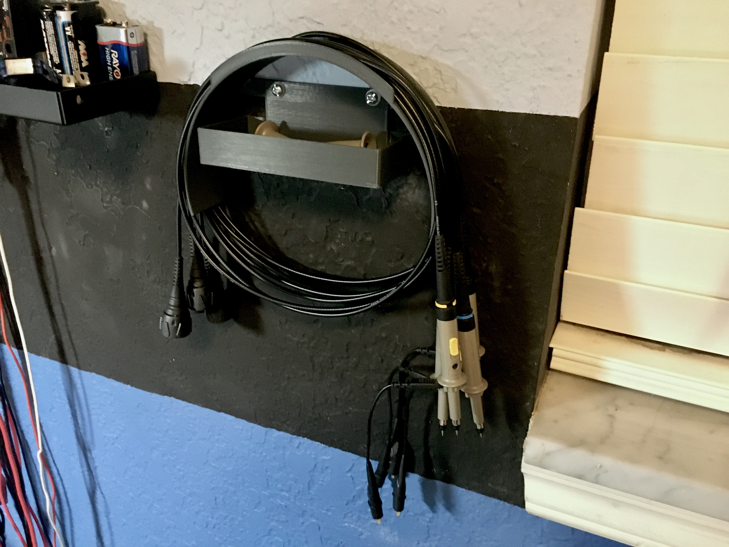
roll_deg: -1.3
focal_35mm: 29
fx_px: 611
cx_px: 364
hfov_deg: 61.7
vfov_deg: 48.2
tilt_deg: -25.1
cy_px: 274
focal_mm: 4.15
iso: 320
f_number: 2.2
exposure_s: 1/15
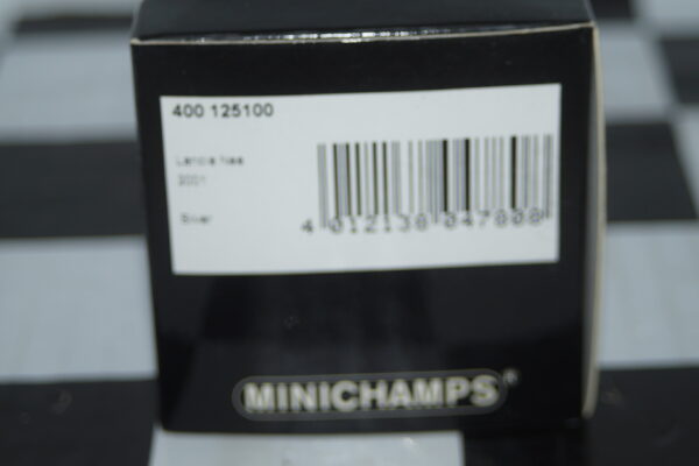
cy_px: 233
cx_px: 350
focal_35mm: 120
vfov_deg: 11.4
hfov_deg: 17.1
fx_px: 2330
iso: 200
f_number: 5.6
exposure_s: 1/60
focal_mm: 80
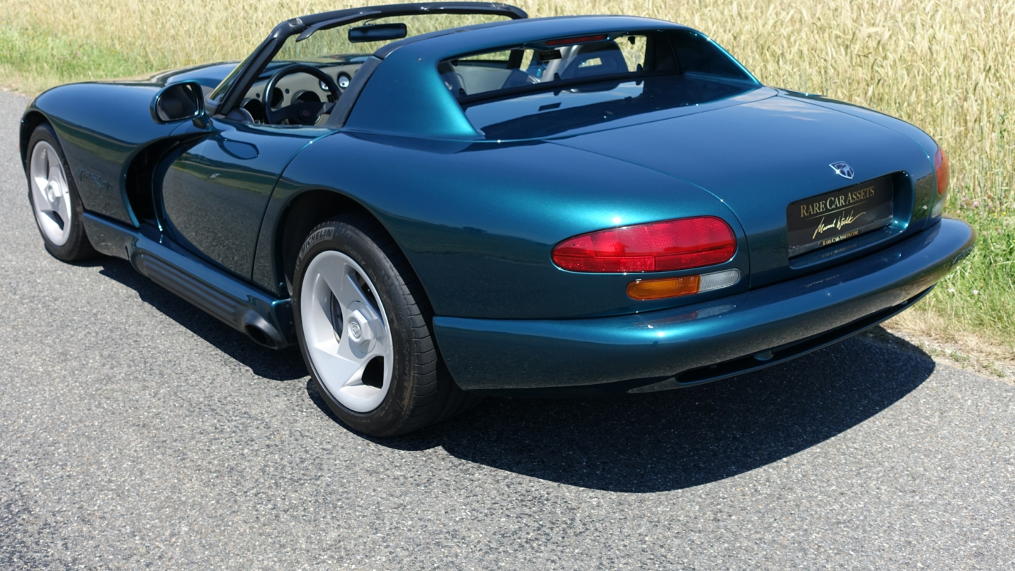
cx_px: 480
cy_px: 220
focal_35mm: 45
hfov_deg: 45.5
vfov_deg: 26.5
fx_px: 1211
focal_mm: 13.92
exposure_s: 1/640
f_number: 4
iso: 125
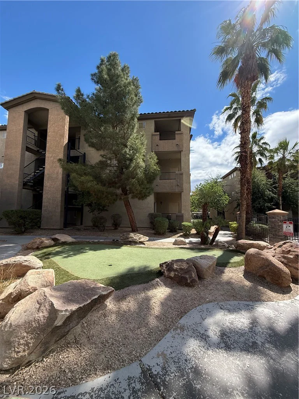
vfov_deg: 102.1
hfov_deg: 85.7
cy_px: 200
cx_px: 150
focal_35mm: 14
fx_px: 161
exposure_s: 1/1399
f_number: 2.2
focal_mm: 2.22
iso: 64
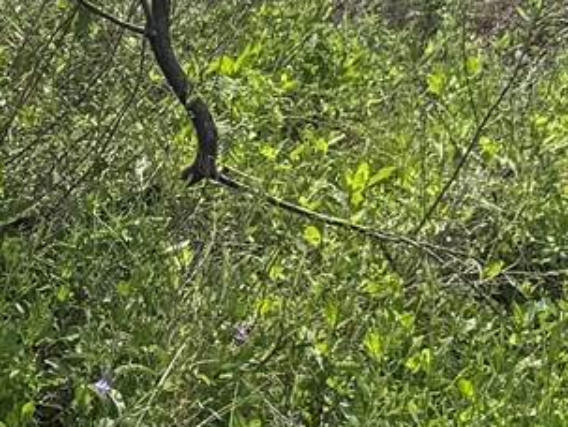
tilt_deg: -9.5
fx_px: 2661
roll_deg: -2.3
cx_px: -572
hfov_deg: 11.1
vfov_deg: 9.1
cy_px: 15
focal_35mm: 162
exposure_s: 1/5319
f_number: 1.78
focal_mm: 6.76
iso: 80
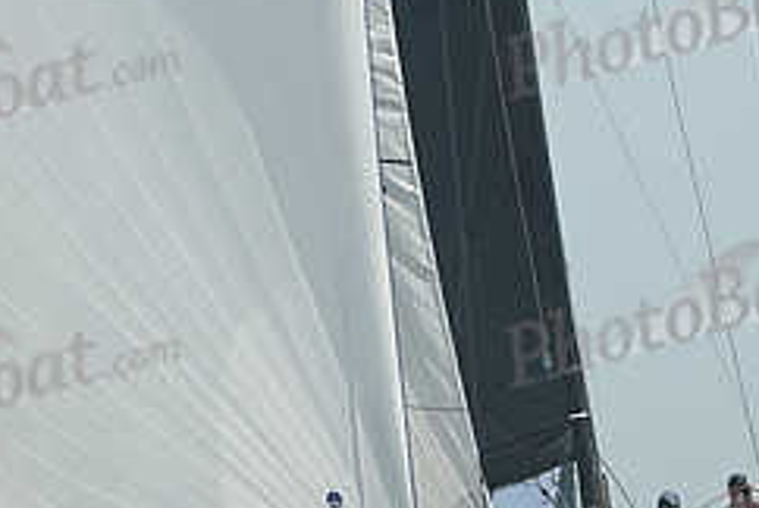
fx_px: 8338
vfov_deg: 3.5
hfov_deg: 5.2
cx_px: 345
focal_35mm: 395
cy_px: 513
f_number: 8
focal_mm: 165
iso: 320
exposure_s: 1/1250
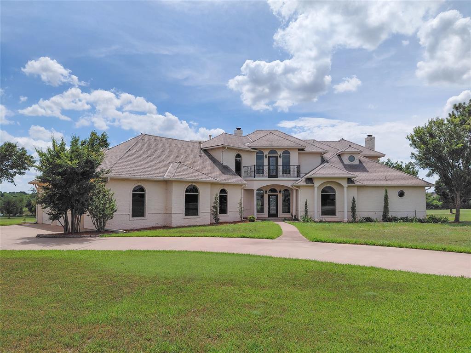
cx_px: 236
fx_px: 340
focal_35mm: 25
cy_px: 176
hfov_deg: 69.4
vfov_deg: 54.9
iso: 64
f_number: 1.8
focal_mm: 4.69
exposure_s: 1/5285
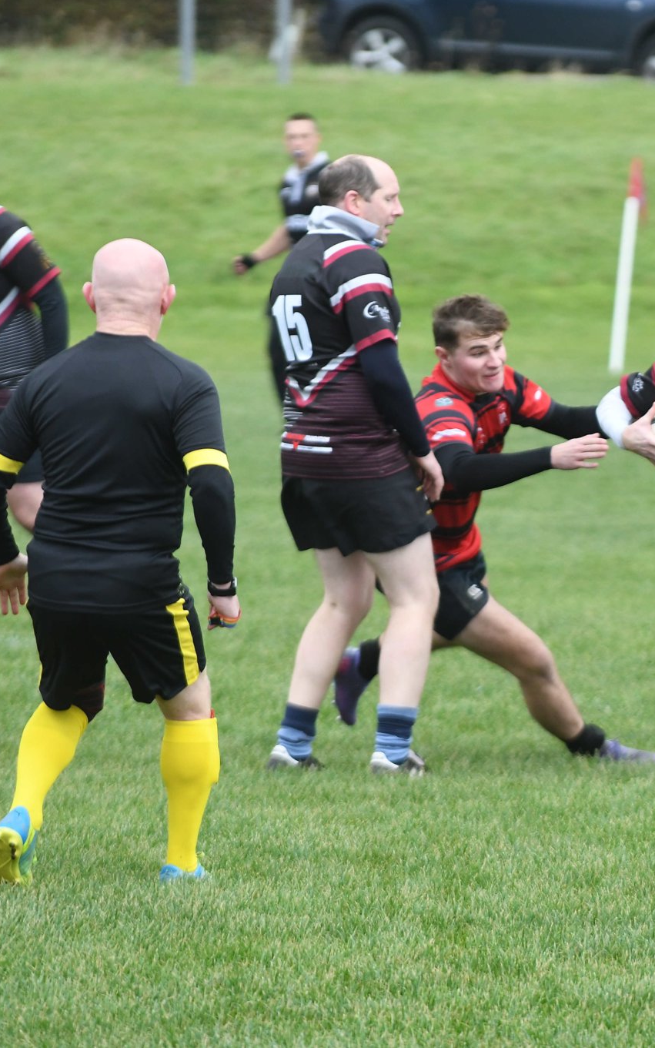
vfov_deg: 4.6
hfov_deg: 2.9
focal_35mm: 460
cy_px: 523
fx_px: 13134
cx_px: 601
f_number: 6.3
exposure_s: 1/640
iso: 1000
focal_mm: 200
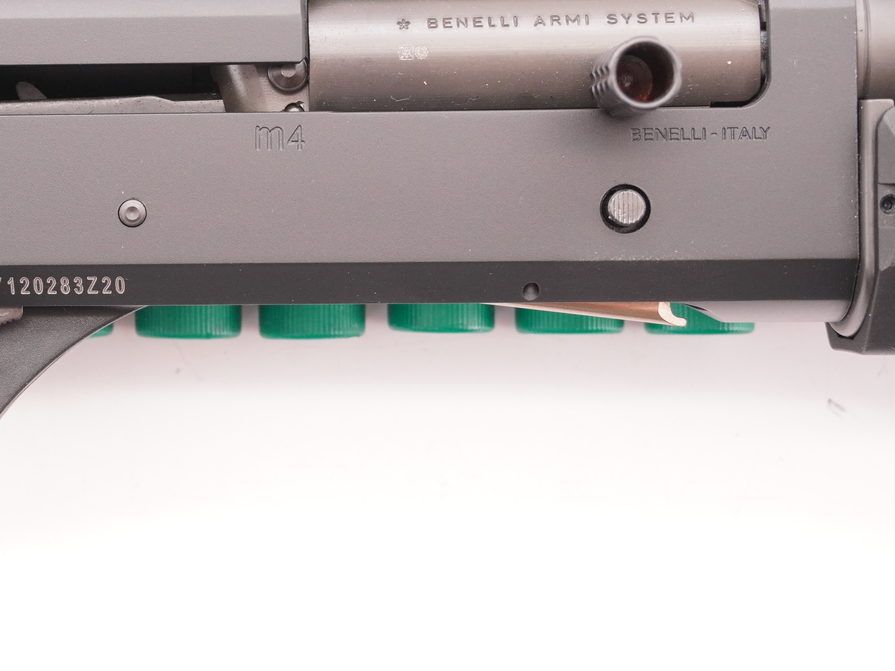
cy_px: 164
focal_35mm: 95
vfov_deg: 15.5
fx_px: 2457
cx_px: 144
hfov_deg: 20.4
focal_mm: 38
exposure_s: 1/125
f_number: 5.6
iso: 1250
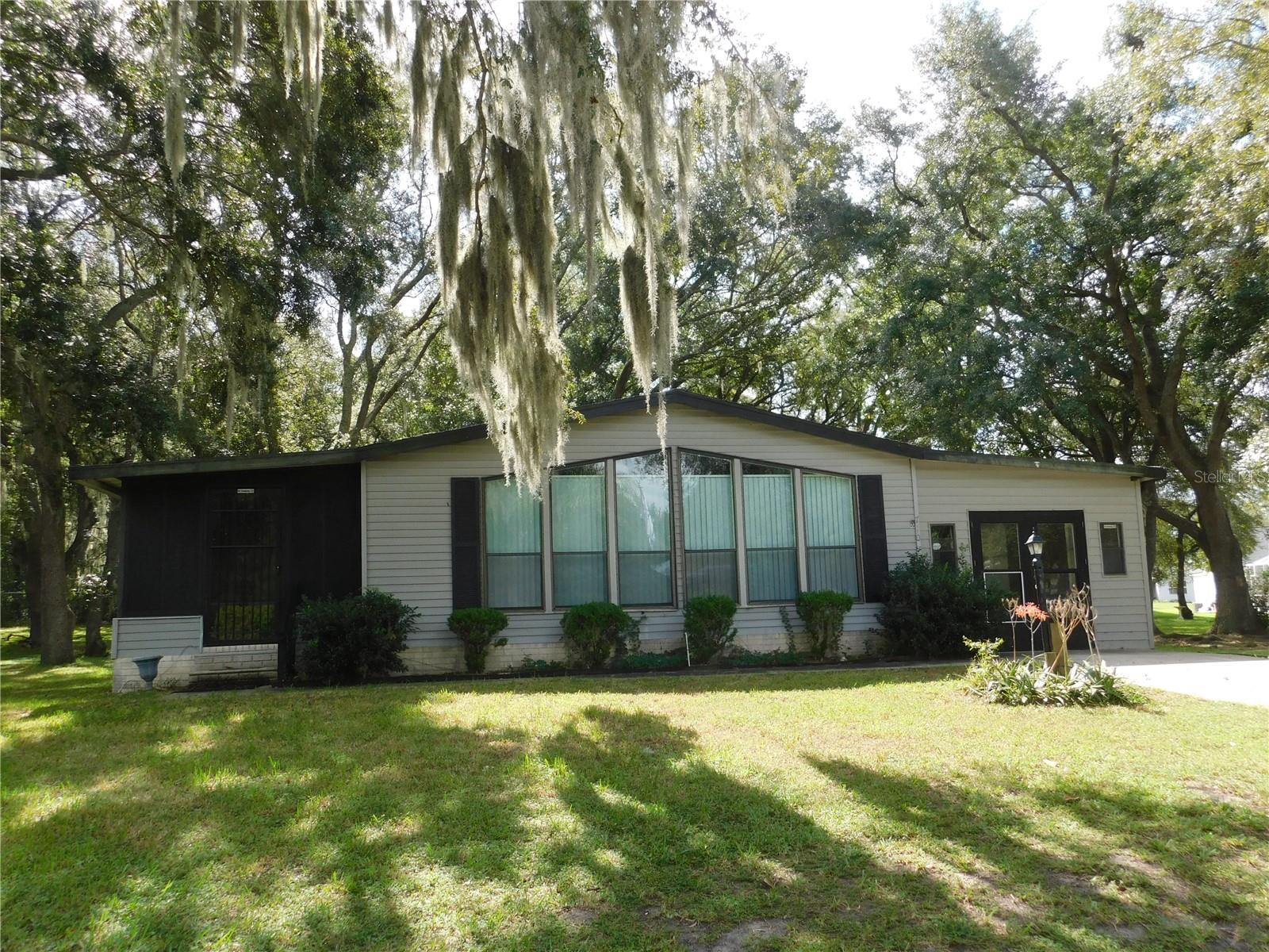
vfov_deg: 49.7
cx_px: 634
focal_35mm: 28
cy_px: 476
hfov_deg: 63.4
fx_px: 1026
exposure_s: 1/400
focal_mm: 4.9
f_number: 3.2
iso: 125
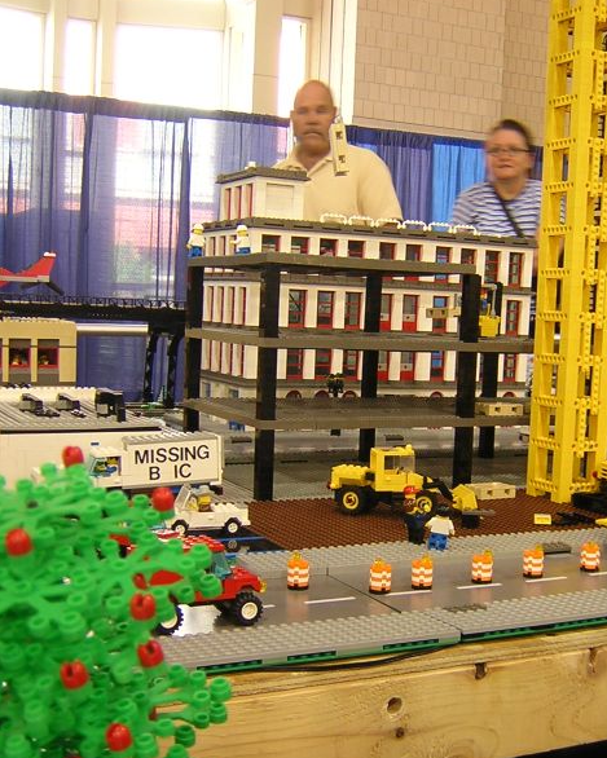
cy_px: 379
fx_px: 1078
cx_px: 370
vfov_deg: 38.8
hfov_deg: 31.4
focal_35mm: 48
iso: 100
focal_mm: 4.7
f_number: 2.6
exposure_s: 1/5.9
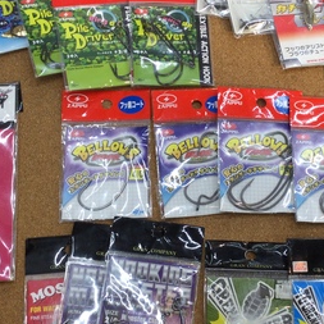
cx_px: 213
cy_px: 156
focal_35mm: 65
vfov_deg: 26.5
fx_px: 688
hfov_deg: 26.4
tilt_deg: -70.3
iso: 32
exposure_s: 1/60
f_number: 2.4
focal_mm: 3.3
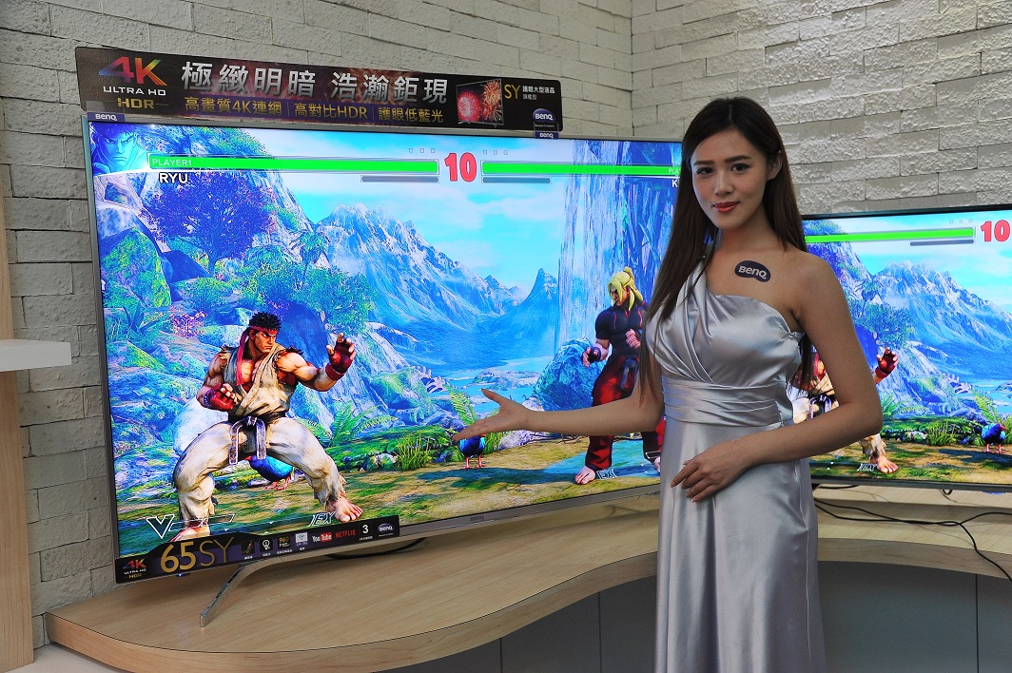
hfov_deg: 54.5
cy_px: 336
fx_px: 983
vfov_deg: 37.8
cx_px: 506
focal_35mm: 35
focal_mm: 35
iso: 1250
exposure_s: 1/100
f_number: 5.6
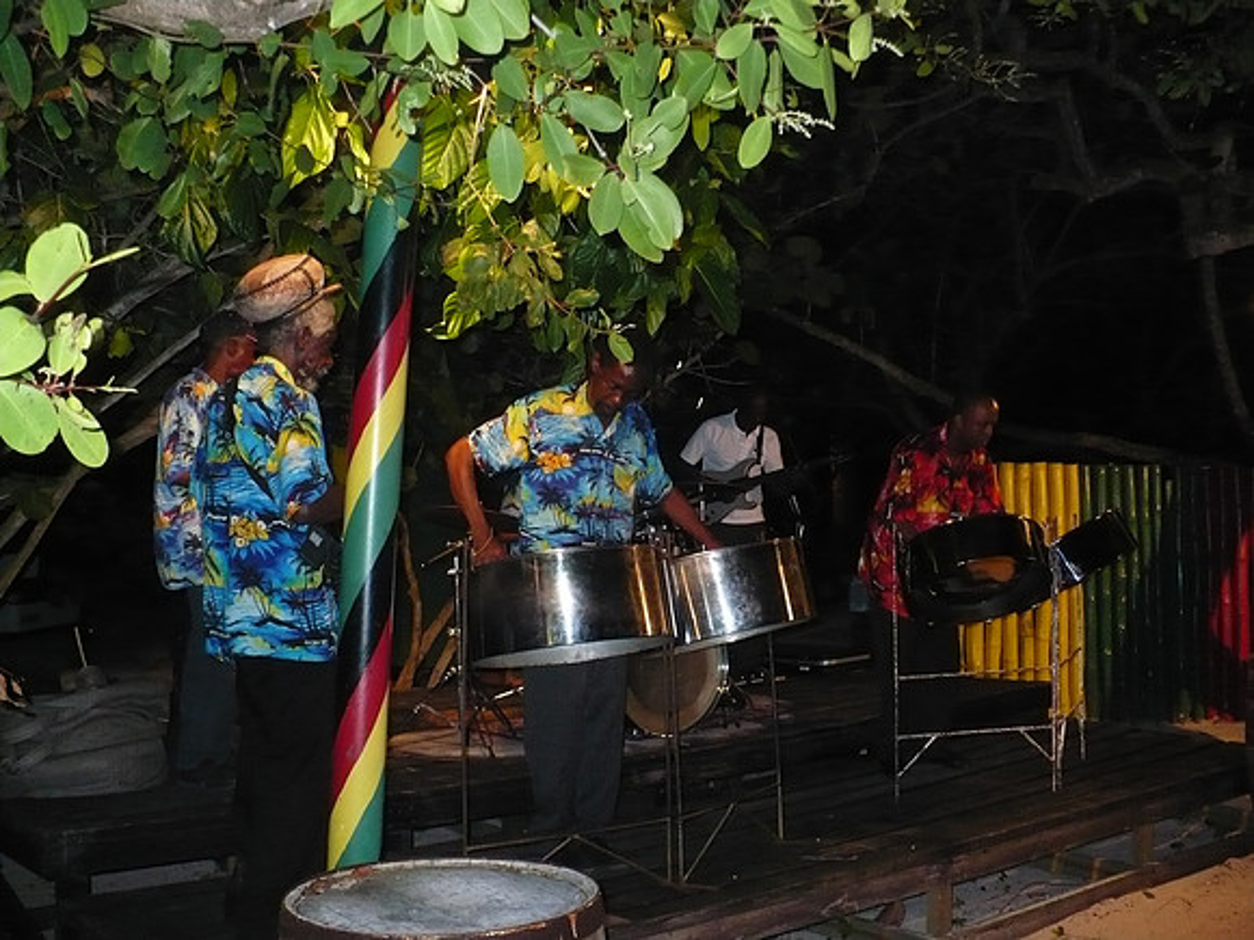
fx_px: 1340
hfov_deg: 50.1
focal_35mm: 37
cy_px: 470
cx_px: 627
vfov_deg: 38.7
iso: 400
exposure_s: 1/30
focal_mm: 6.1
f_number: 2.8
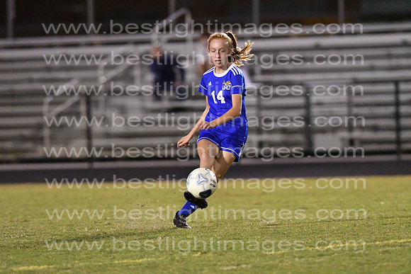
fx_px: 5138
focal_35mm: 450
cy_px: 137
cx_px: 206
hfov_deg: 4.6
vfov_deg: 3.1
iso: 10000
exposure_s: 1/640
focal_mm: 300
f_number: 3.5
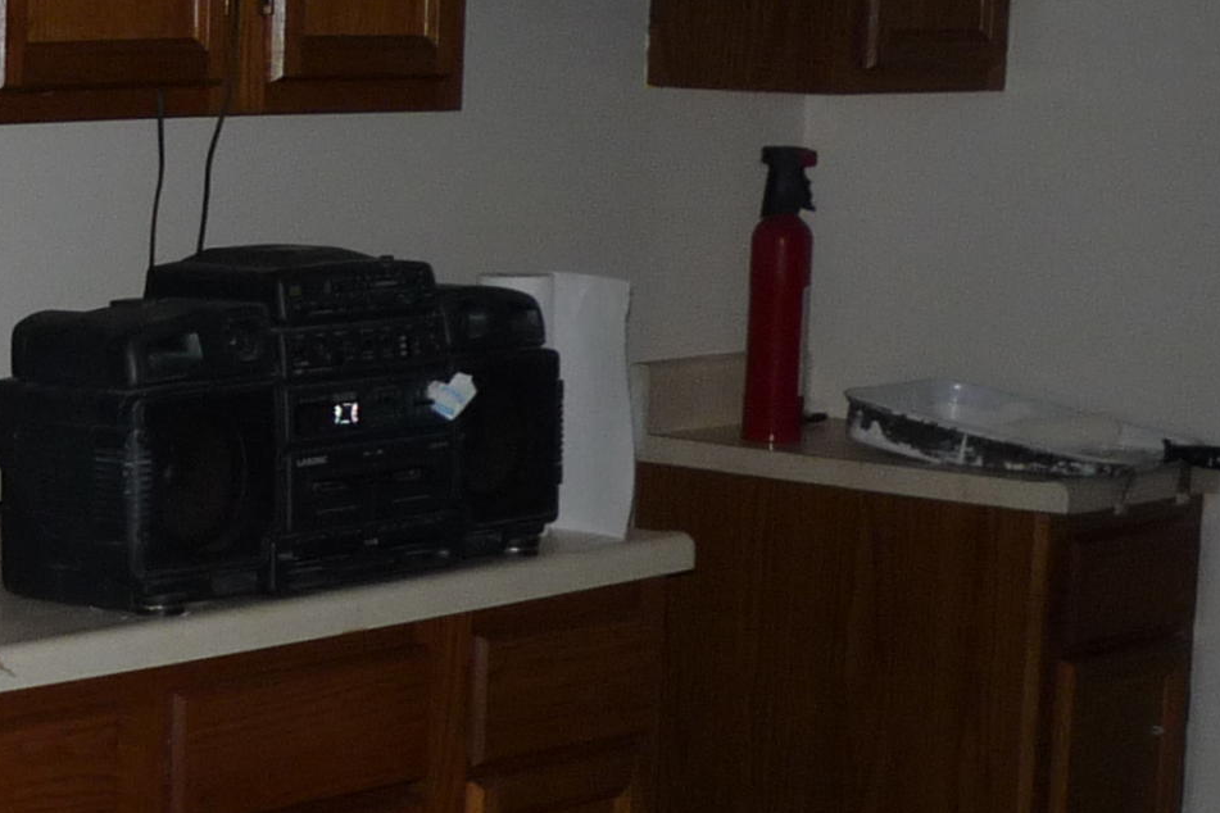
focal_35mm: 105
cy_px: 526
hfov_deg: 18.0
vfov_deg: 13.0
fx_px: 3558
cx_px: -422
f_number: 3.3
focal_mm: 5.2
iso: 125
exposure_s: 1/30
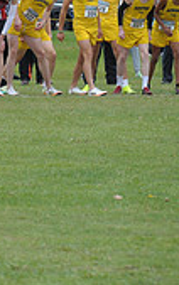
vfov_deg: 3.0
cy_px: 37
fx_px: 5450
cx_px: -290
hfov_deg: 1.9
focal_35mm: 700
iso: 1000
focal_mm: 200
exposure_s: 1/800
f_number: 6.3
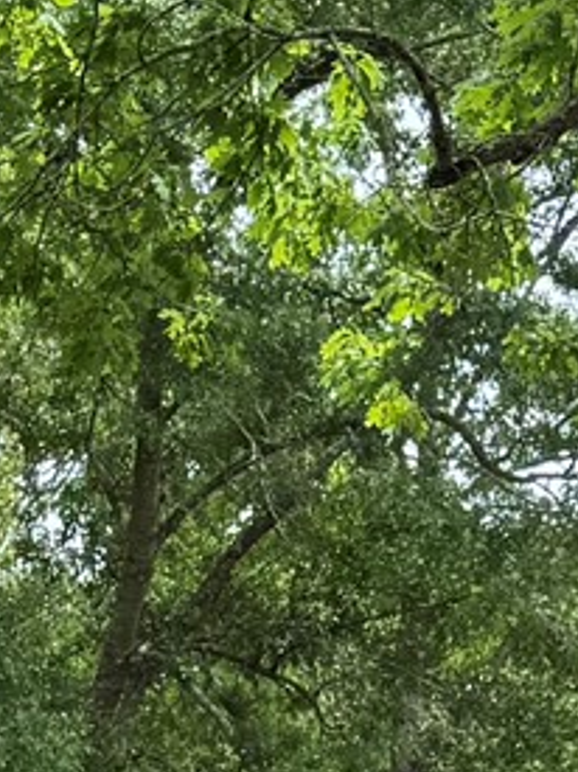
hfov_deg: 7.8
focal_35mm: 179
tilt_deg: +0.1
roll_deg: -1.1
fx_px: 3988
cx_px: -668
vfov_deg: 10.2
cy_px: 1555
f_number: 1.78
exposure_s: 1/723
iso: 80
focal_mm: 6.76
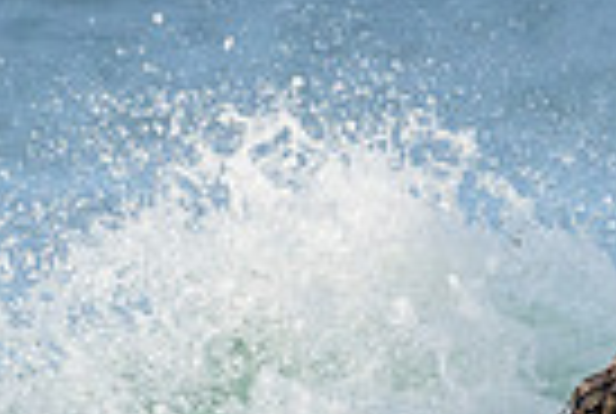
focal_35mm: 2616
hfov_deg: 0.8
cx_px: 688
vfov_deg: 0.5
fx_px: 44860
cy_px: 781
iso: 3200
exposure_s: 1/1250
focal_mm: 620
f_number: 11
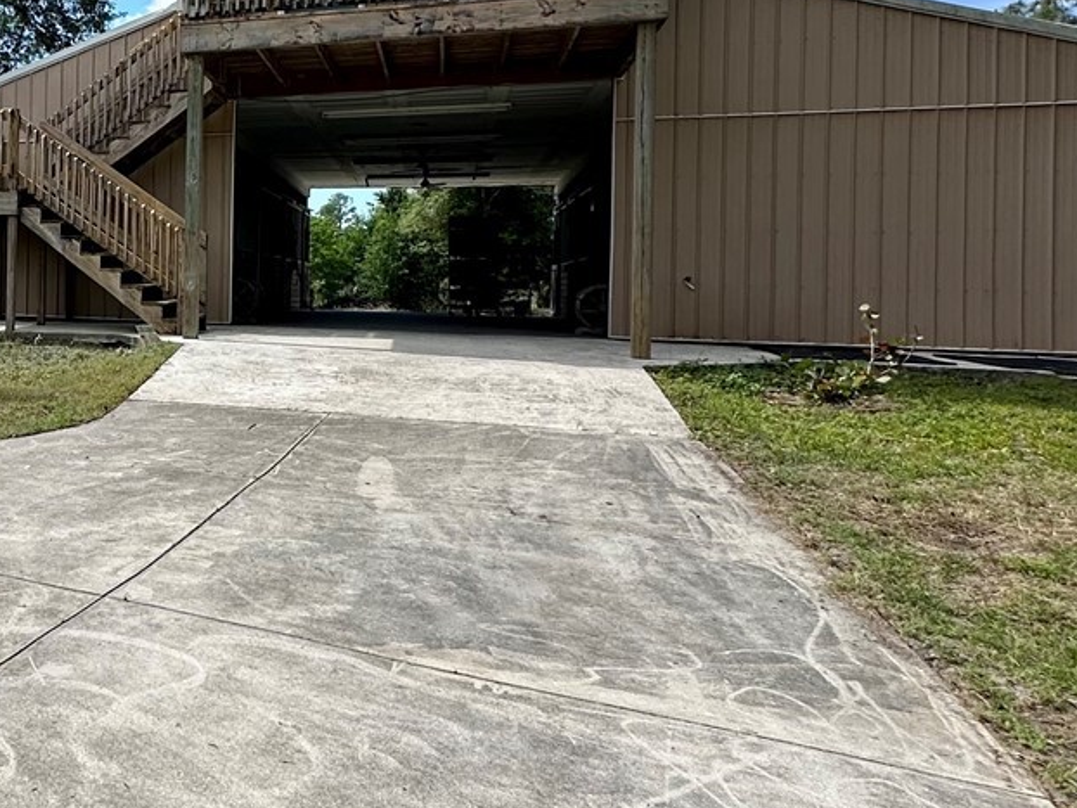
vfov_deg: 39.3
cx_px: -104
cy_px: 280
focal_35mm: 36
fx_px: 1120
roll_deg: -1.5
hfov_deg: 41.2
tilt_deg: +0.7
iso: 50
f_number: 2.2
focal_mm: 2.22
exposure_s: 1/1247
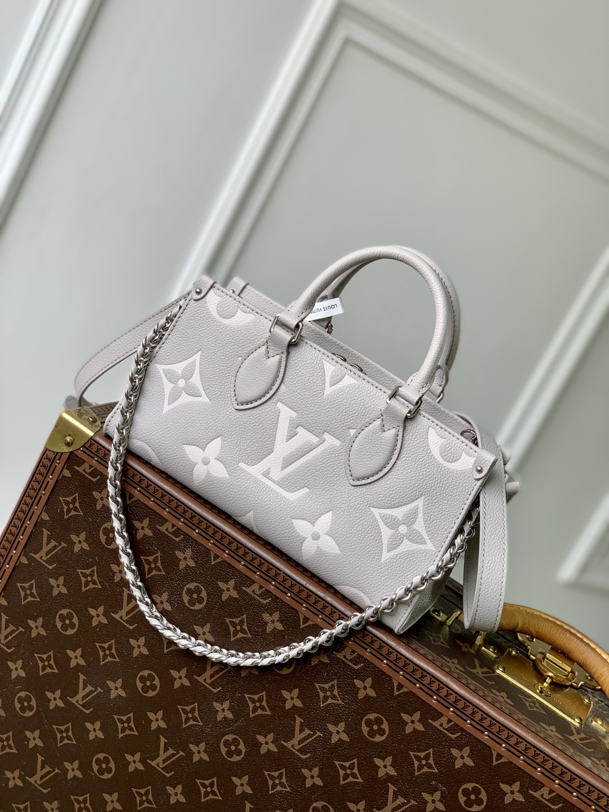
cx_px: 304
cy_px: 406
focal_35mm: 52
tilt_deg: -14.3
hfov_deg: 28.0
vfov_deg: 36.8
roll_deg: -27.9
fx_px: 1220
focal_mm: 6
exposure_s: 1/122
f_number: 2.4
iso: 16
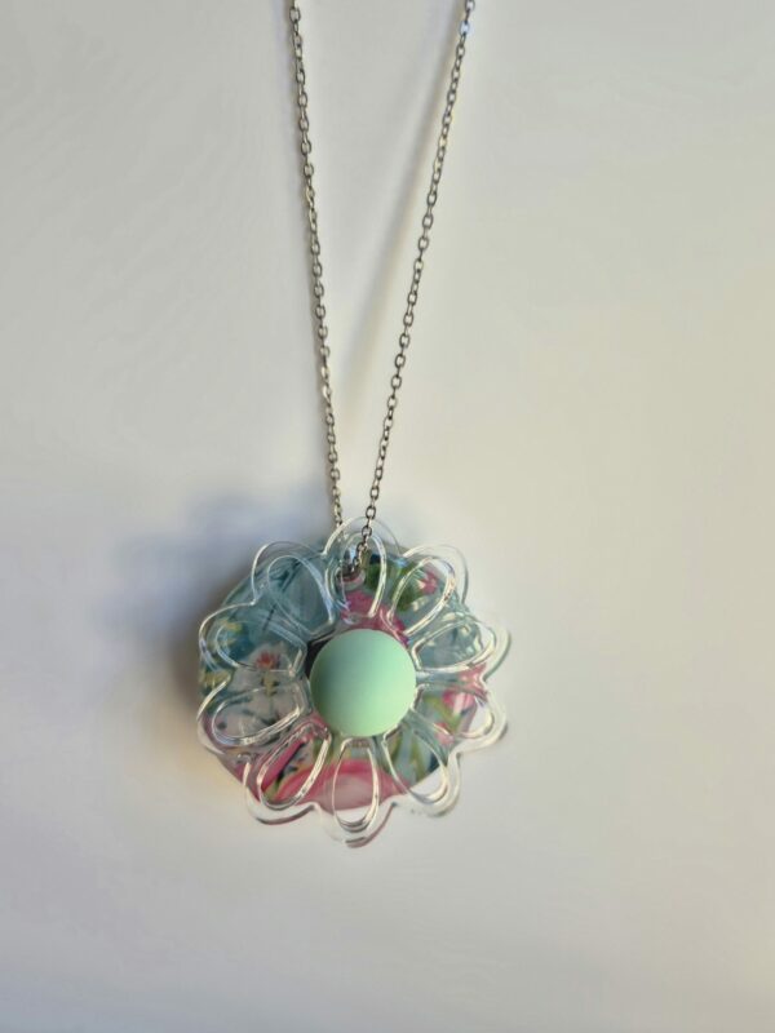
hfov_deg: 58.9
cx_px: 388
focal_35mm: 23
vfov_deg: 73.9
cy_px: 516
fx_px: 687
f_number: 1.8
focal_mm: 5.4
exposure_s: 1/100
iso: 40
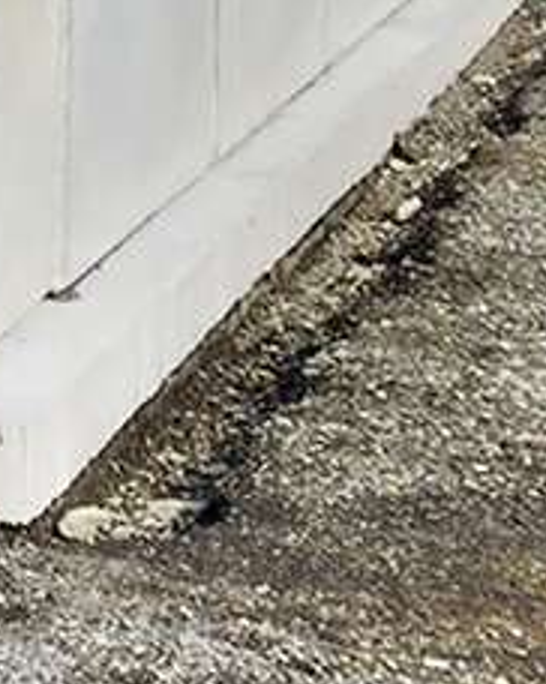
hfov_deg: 8.1
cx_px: -1029
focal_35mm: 165
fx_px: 3337
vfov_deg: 11.3
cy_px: -264
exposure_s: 1/2415
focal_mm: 4.15
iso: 32
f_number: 2.2
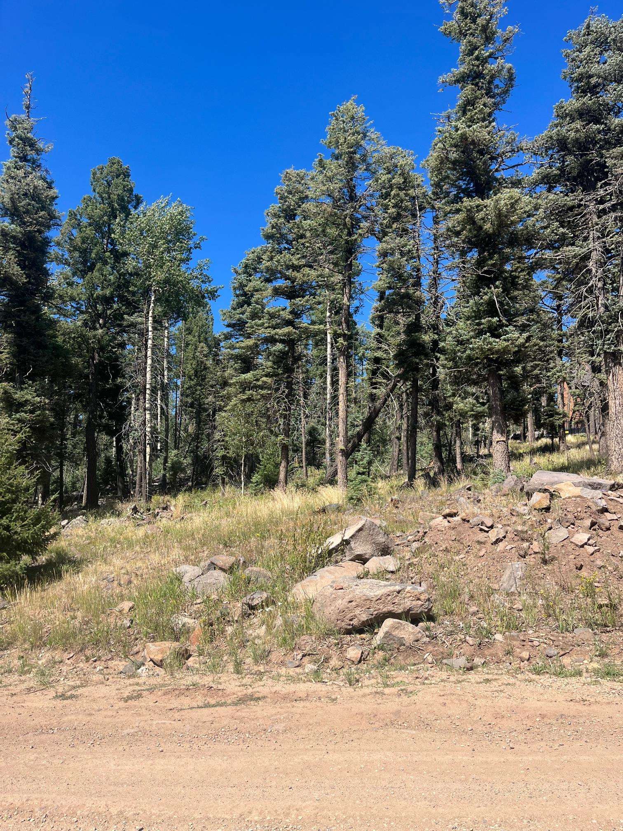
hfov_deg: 53.1
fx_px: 624
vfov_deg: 67.3
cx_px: 312
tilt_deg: +10.1
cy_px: 416
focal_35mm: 26
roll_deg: +1.1
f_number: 1.6
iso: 50
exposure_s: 1/2222
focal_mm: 5.1
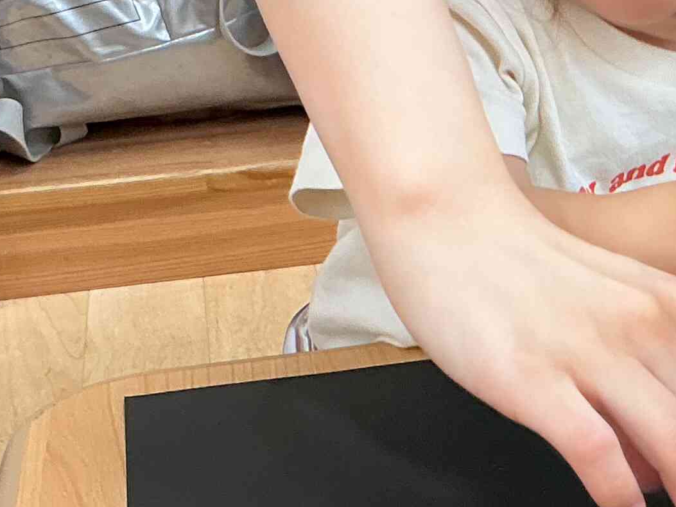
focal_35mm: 111
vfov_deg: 13.3
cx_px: 761
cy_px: 189
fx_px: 2168
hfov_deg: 17.1
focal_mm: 3
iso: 50
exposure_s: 1/60
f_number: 1.8
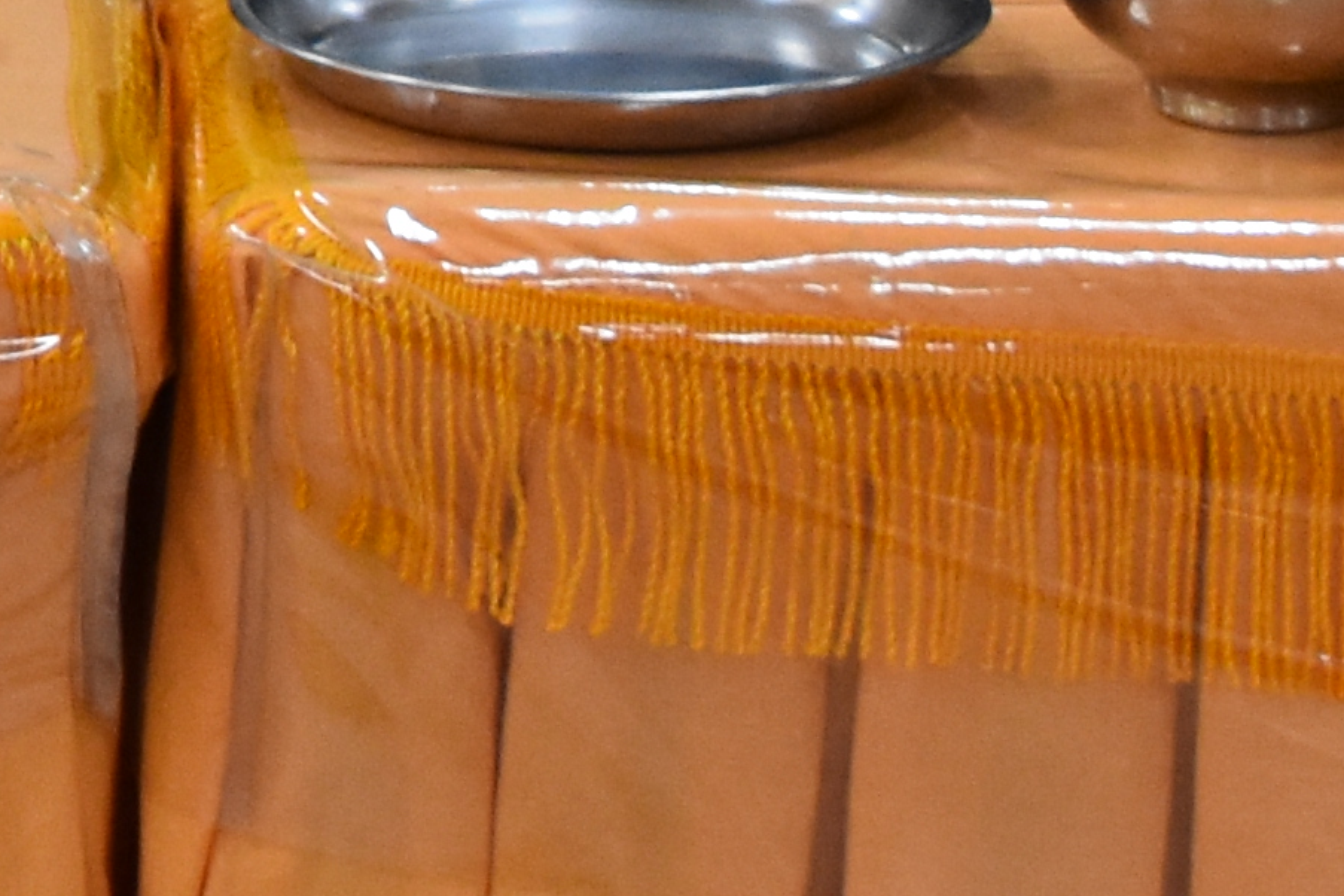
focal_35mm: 209
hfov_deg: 9.3
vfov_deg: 6.3
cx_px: -1142
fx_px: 7814
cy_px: -1095
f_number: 5
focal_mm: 21
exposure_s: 1/100
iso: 1600
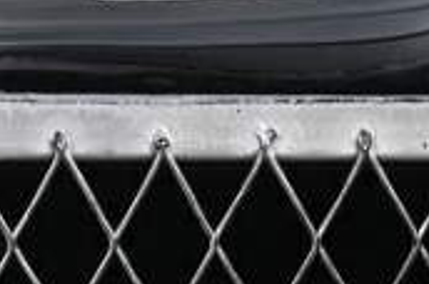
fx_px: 3794
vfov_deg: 4.2
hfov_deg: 6.4
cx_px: -50
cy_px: -282
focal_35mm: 319
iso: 160
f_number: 6.3
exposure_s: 1/60
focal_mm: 50
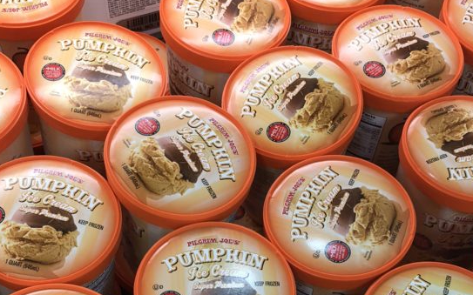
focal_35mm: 58
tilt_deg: -57.0
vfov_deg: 20.8
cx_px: 229
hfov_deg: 35.1
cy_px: 357
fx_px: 747
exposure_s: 1/24
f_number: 1.8
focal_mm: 3.99
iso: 32
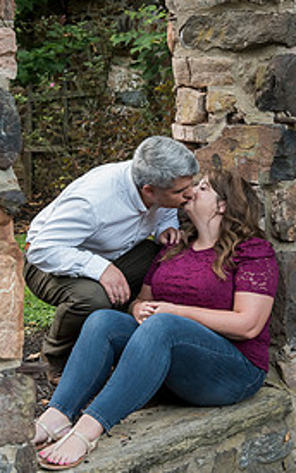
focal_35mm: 75
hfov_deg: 17.4
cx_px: 169
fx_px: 968
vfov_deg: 27.4
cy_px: 198
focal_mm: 45
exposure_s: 1/125
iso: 1600
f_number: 4.5
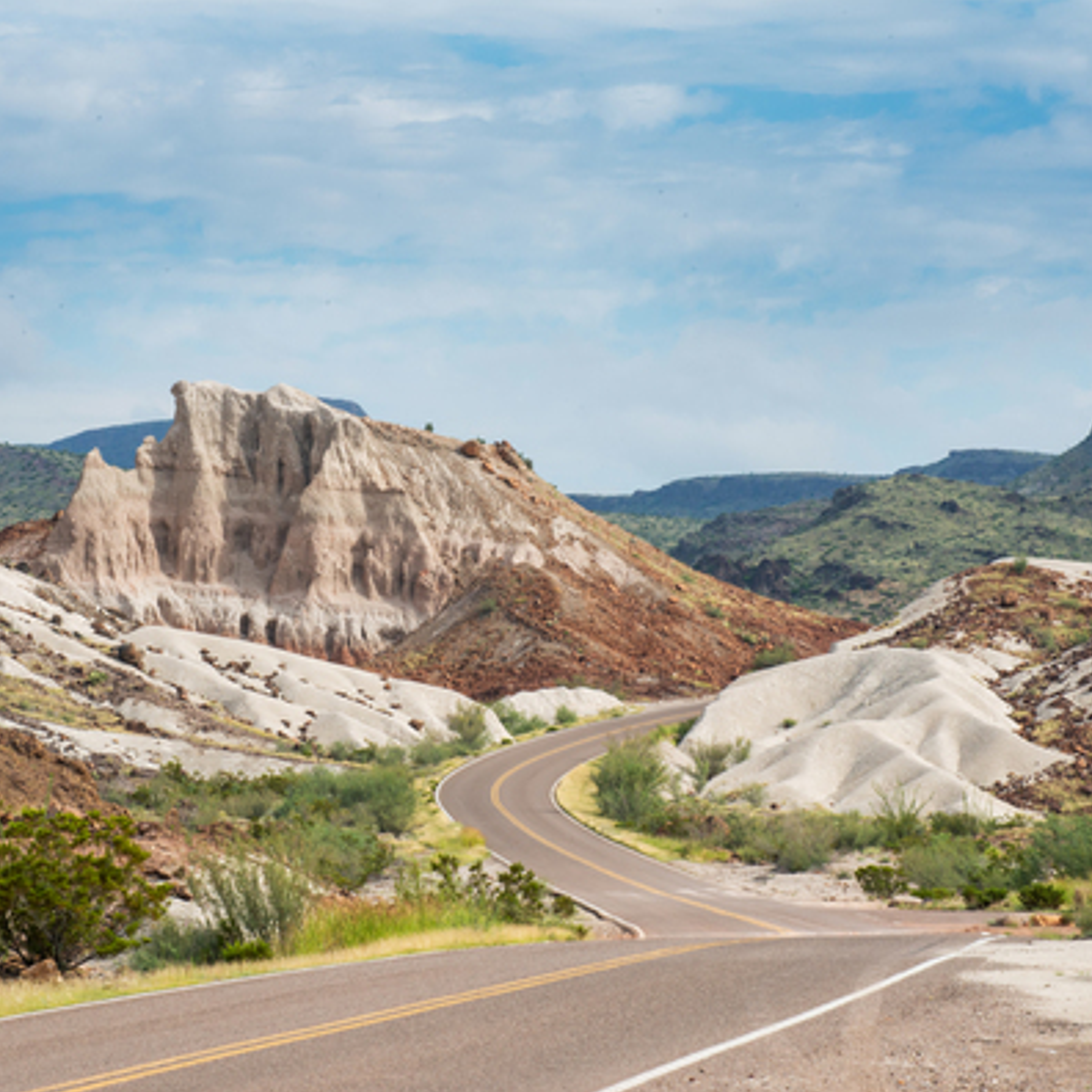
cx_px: 444
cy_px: 549
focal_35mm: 161
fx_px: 5746
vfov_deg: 10.9
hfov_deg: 10.9
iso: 400
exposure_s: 1/125
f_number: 25
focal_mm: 125
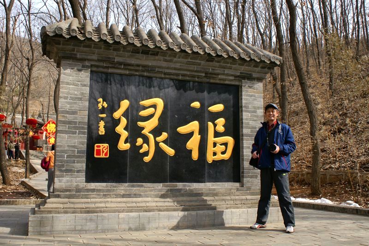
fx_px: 338
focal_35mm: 33
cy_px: 123
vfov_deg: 40.0
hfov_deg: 57.2
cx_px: 184
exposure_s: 1/500
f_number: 5.6
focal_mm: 22
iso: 100
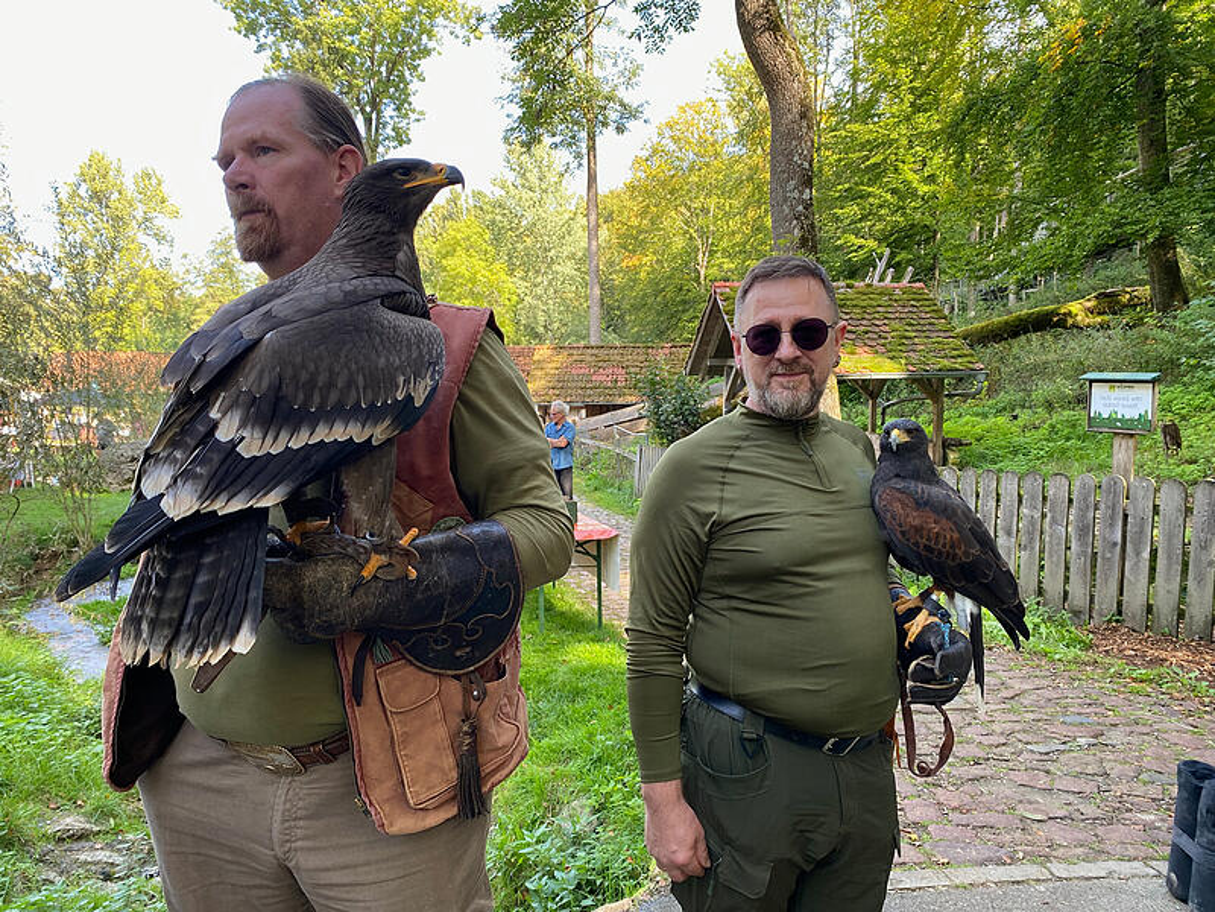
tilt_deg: -6.4
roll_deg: -0.6
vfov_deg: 53.1
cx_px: 608
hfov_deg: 67.3
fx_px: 913
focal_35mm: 26
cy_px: 456
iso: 32
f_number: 1.8
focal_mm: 4.25
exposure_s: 1/122
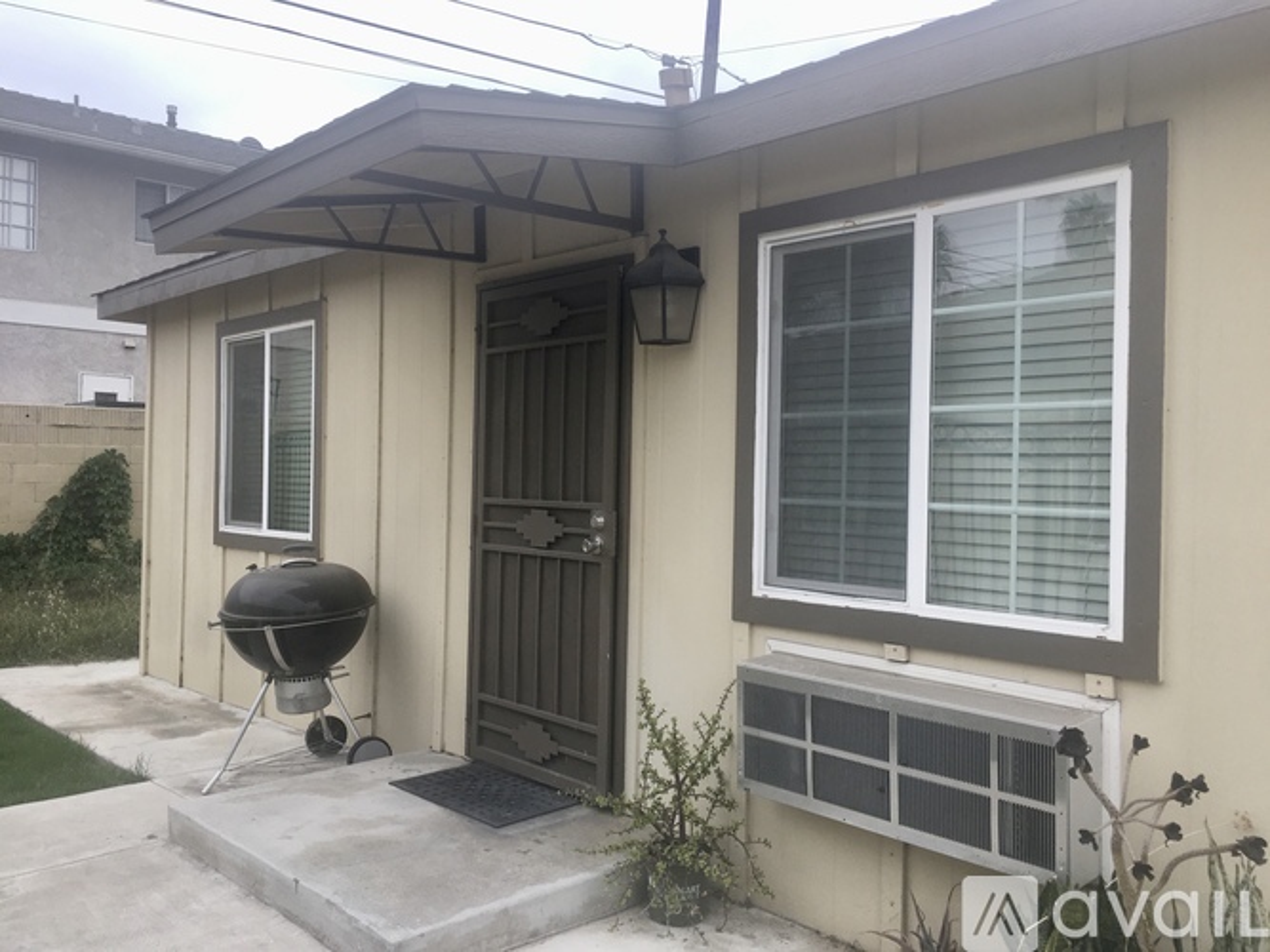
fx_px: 1064
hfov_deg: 61.7
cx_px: 635
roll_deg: -0.6
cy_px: 476
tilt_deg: +1.5
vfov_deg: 48.2
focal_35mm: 29
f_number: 2.2
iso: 25
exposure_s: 1/413
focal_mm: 4.15
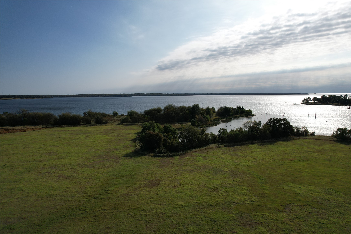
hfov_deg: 78.6
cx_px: 176
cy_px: 117
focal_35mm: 22
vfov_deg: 57.2
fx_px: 214
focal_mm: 8.38
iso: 100
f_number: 2.8
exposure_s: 1/5000
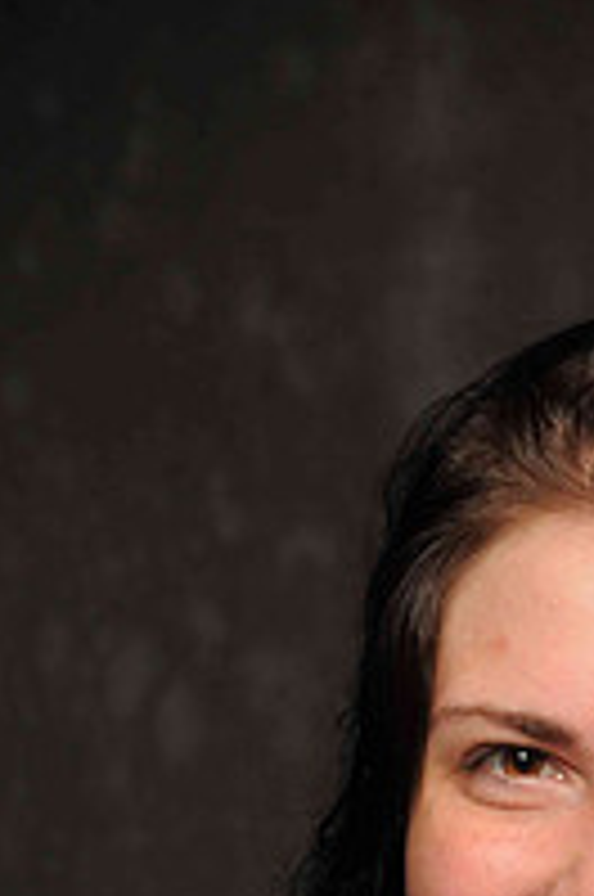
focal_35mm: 356
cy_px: 1000
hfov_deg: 3.8
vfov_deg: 5.8
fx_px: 8844
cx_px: 619
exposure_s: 1/30
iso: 200
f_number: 5.6
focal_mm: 105
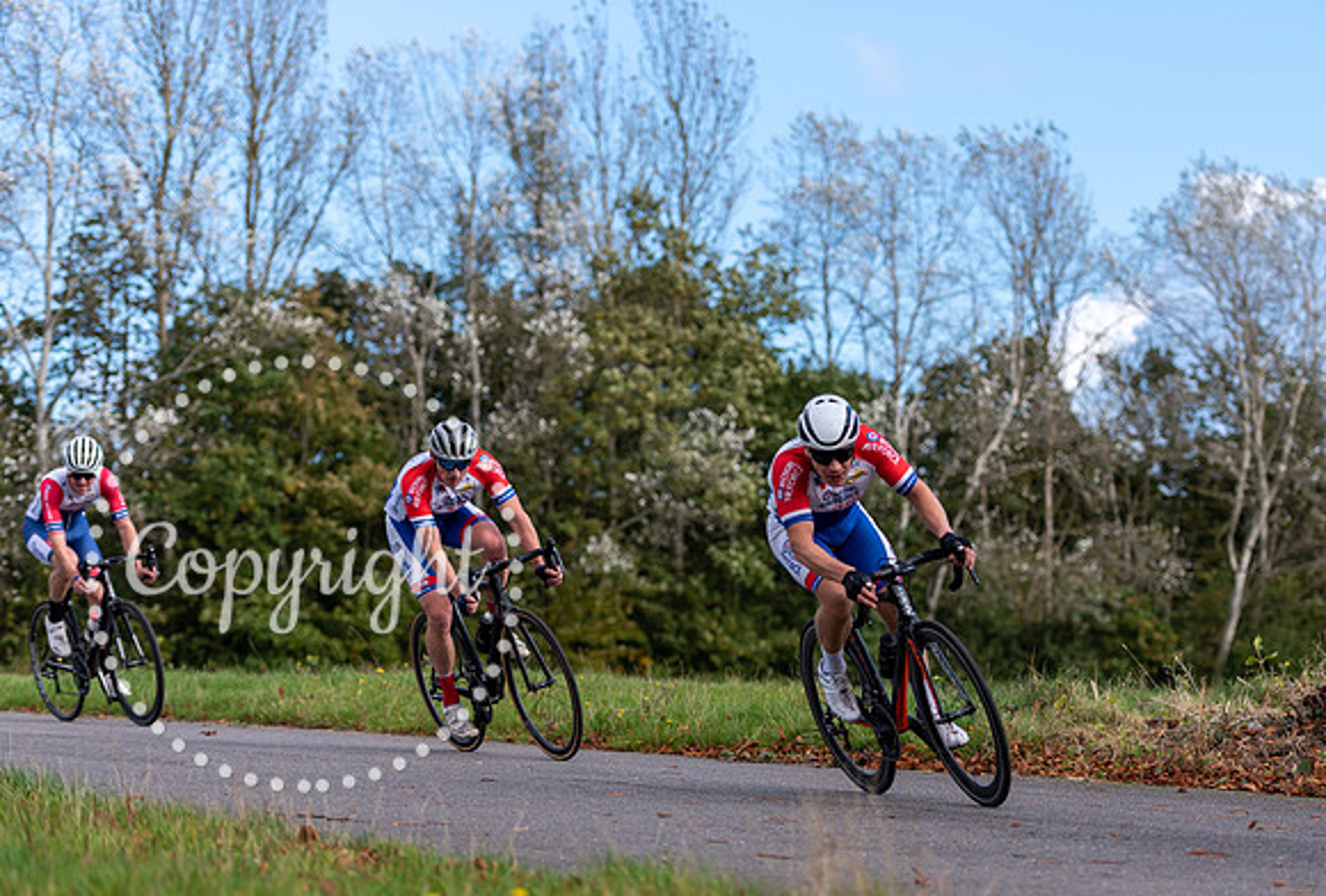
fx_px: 4172
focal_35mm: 113
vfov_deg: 12.3
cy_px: 545
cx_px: 816
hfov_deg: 18.0
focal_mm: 92
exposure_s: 1/2000
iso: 160
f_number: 2.8
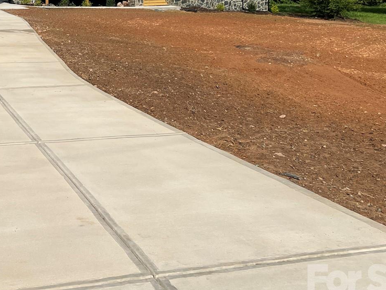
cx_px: 16
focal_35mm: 57
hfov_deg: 31.6
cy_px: 28
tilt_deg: -3.9
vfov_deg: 24.9
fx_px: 636
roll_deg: +1.2
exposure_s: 1/8000
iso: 50
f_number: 1.5
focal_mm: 5.7
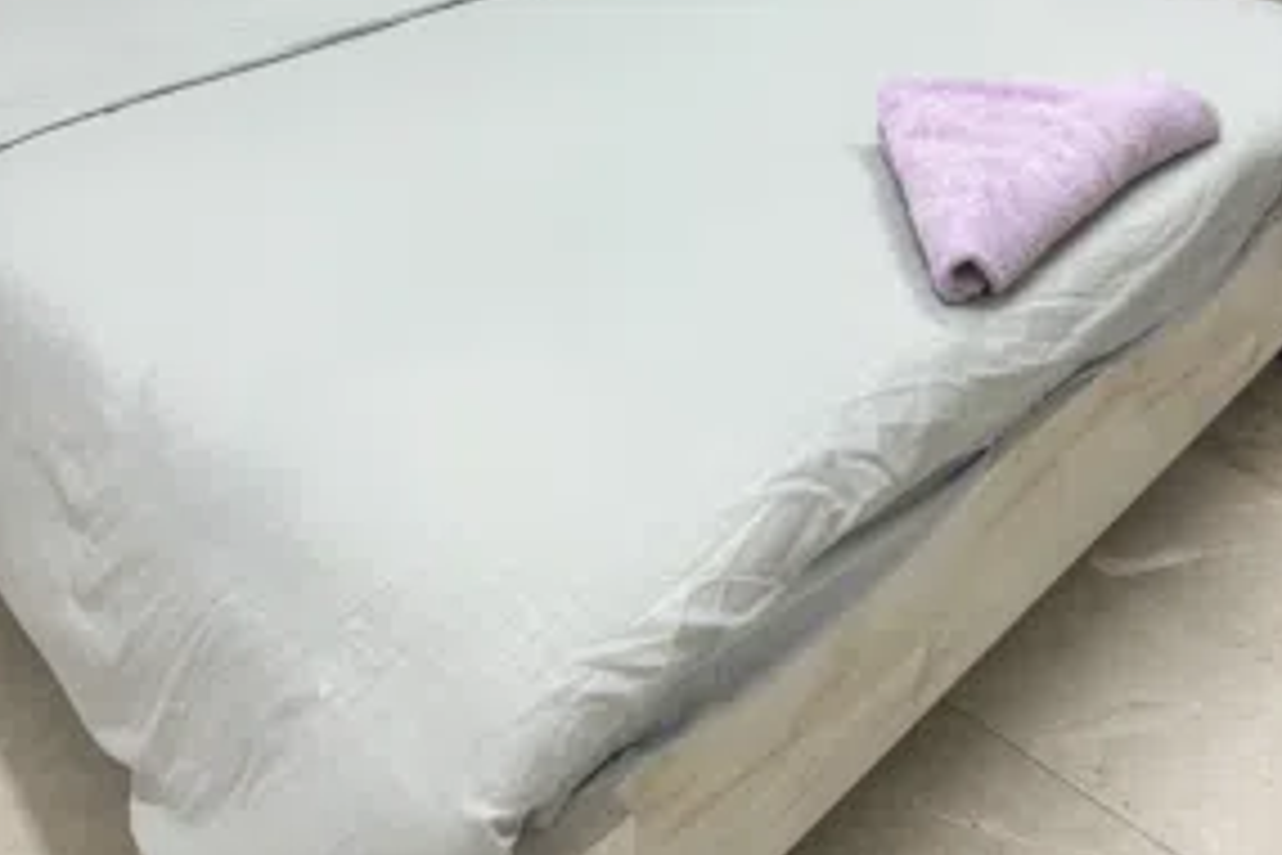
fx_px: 1353
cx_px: 652
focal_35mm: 38
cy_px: 36
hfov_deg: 50.7
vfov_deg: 32.7
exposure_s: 1/50
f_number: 1.5
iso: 80
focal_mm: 5.7
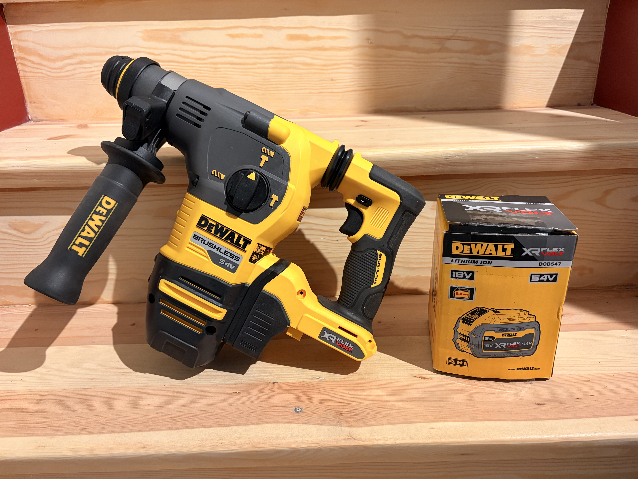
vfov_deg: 53.1
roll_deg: +1.6
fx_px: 479
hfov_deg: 67.3
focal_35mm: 26
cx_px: 319
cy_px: 240
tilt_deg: -23.0
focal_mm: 5.96
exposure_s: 1/50
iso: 200
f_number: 1.6
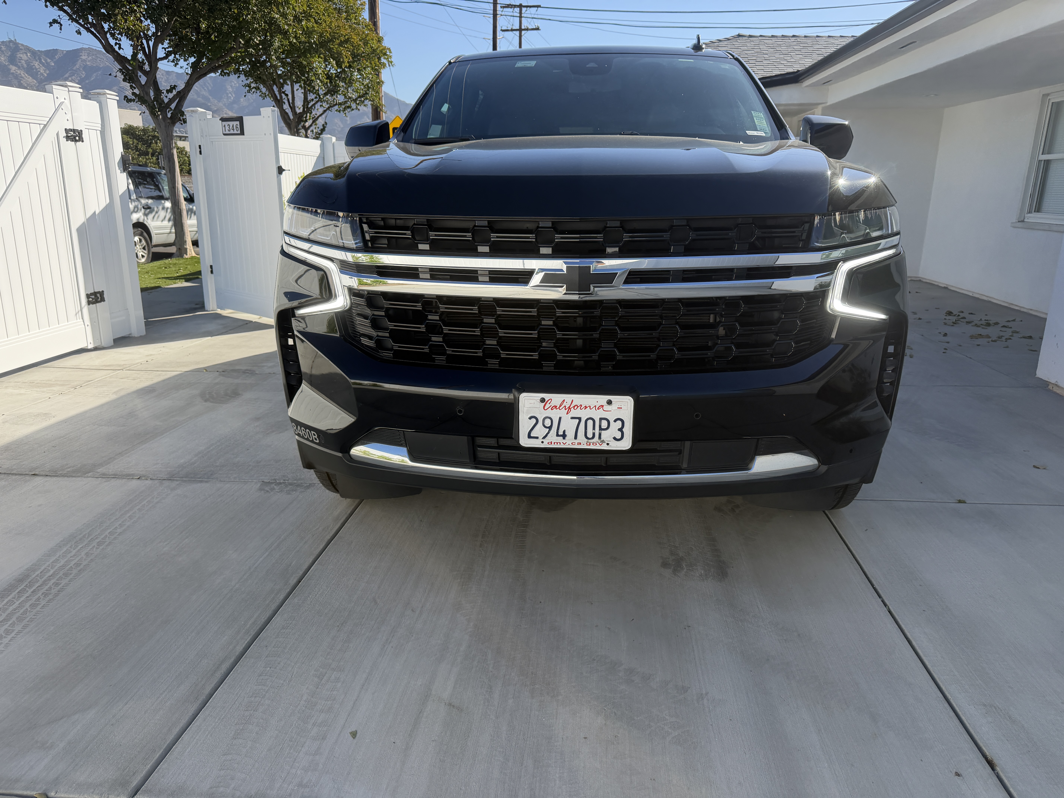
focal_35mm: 24
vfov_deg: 56.8
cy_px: 399
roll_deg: -1.1
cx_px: 532
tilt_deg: -14.4
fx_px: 738
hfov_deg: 71.6
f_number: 1.78
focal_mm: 6.76
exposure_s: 1/2907
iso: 100
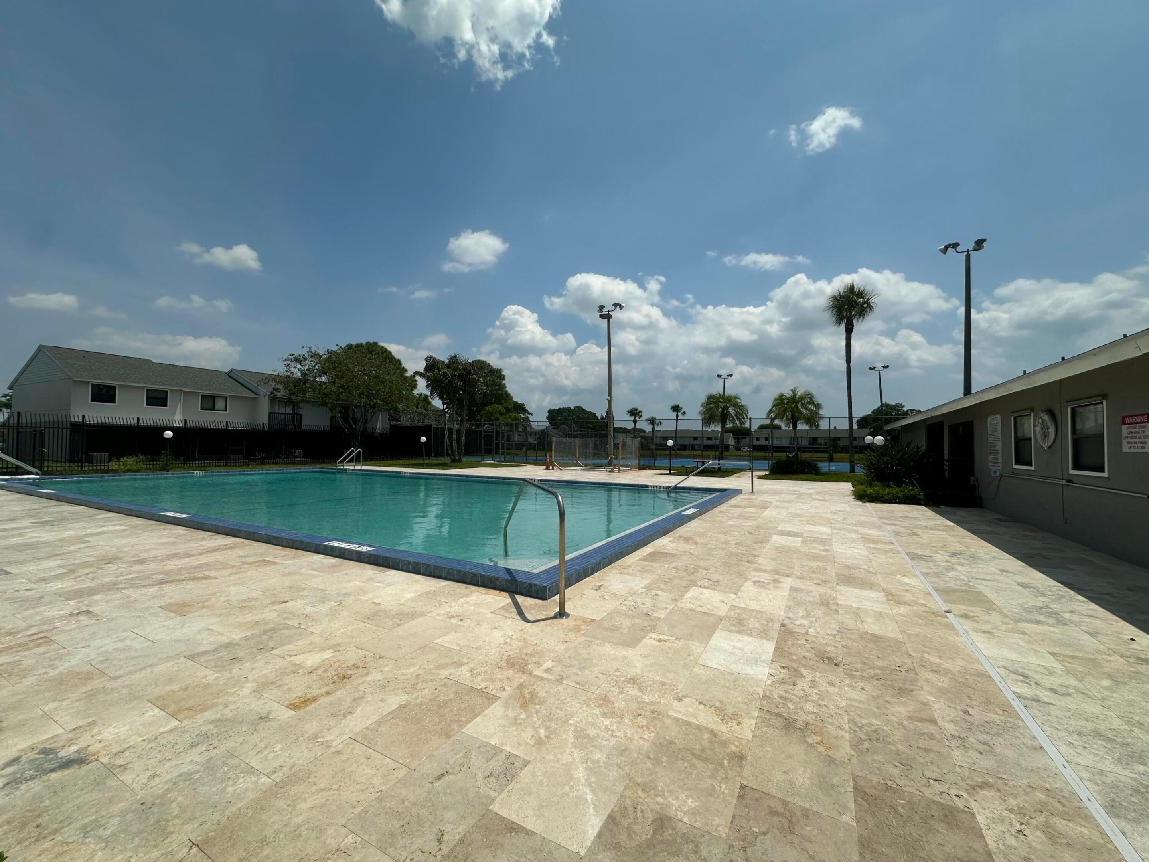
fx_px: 465
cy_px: 431
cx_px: 574
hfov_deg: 102.1
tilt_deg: +2.2
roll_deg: -0.8
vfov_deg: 85.7
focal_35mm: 14
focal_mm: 2.22
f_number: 2.2
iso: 50
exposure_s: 1/6135
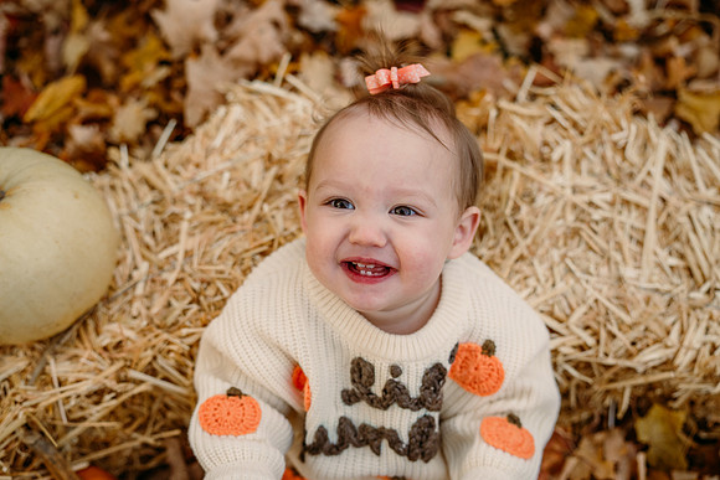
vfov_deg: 31.4
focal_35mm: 43
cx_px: 352
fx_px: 853
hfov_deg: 45.8
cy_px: 251
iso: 250
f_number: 2.2
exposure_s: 1/400
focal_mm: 35
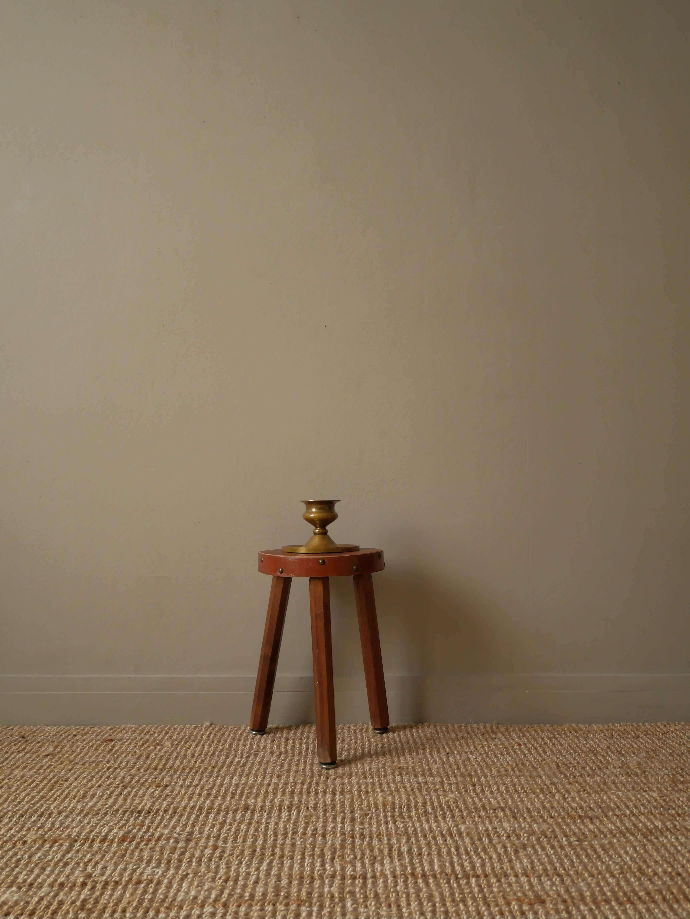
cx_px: 345
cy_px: 460
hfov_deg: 46.8
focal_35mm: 30
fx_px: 797
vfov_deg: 59.9
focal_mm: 15
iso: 640
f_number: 3.7
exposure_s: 1/60
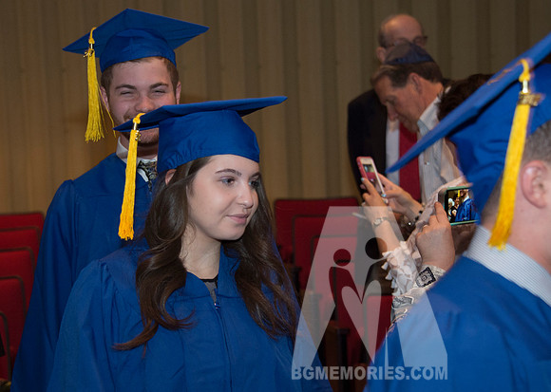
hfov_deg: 18.2
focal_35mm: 110
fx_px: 1716
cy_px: 234
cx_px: 259
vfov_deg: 13.0
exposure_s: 1/80
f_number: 5
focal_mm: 85
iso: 2000
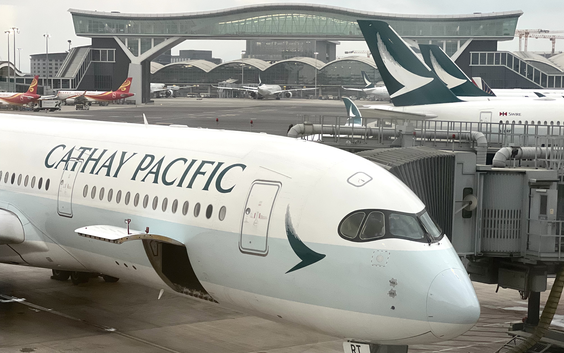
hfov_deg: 25.2
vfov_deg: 15.9
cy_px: 182
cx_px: 283
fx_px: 1260
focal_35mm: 82
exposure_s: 1/81
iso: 250
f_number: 2.8
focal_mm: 9
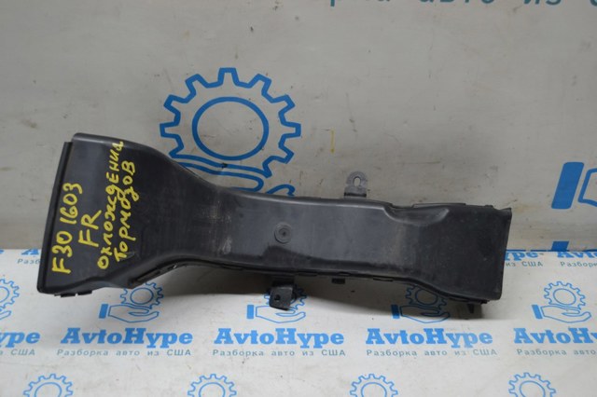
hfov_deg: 43.6
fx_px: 746
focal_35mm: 45
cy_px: 198
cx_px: 298
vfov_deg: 29.8
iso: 400
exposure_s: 1/80
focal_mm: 30
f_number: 4.5
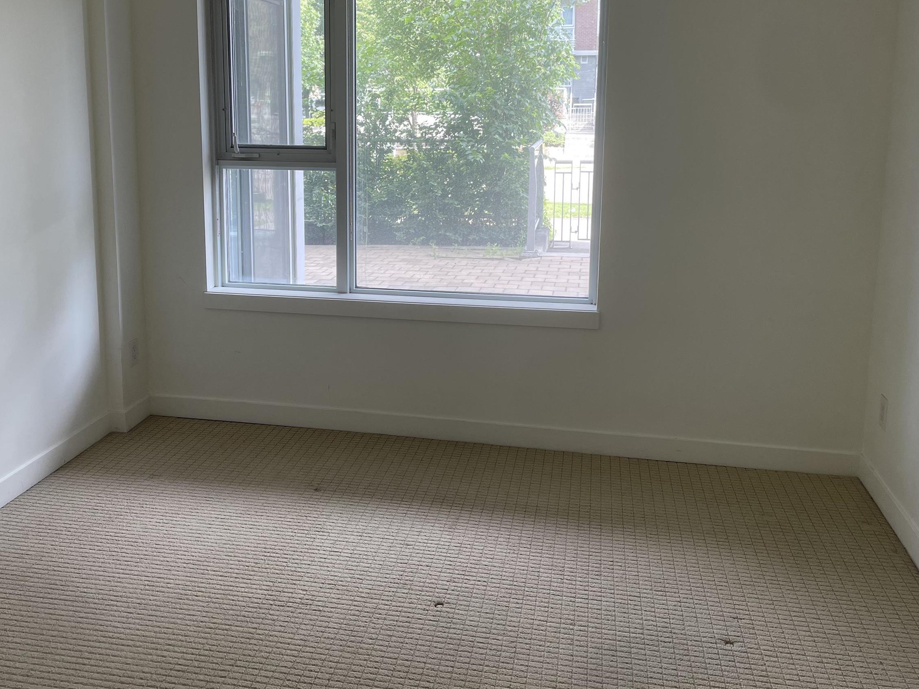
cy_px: 253
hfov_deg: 53.6
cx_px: 371
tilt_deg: -11.0
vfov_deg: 41.4
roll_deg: +0.7
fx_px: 903
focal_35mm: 34
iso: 50
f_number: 1.6
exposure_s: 1/121
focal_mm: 5.1
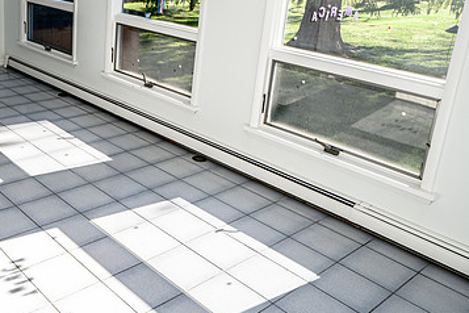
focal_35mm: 39
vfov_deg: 33.7
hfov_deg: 46.7
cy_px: 91
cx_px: 89
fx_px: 508
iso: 400
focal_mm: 24
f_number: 6.3
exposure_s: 1/200
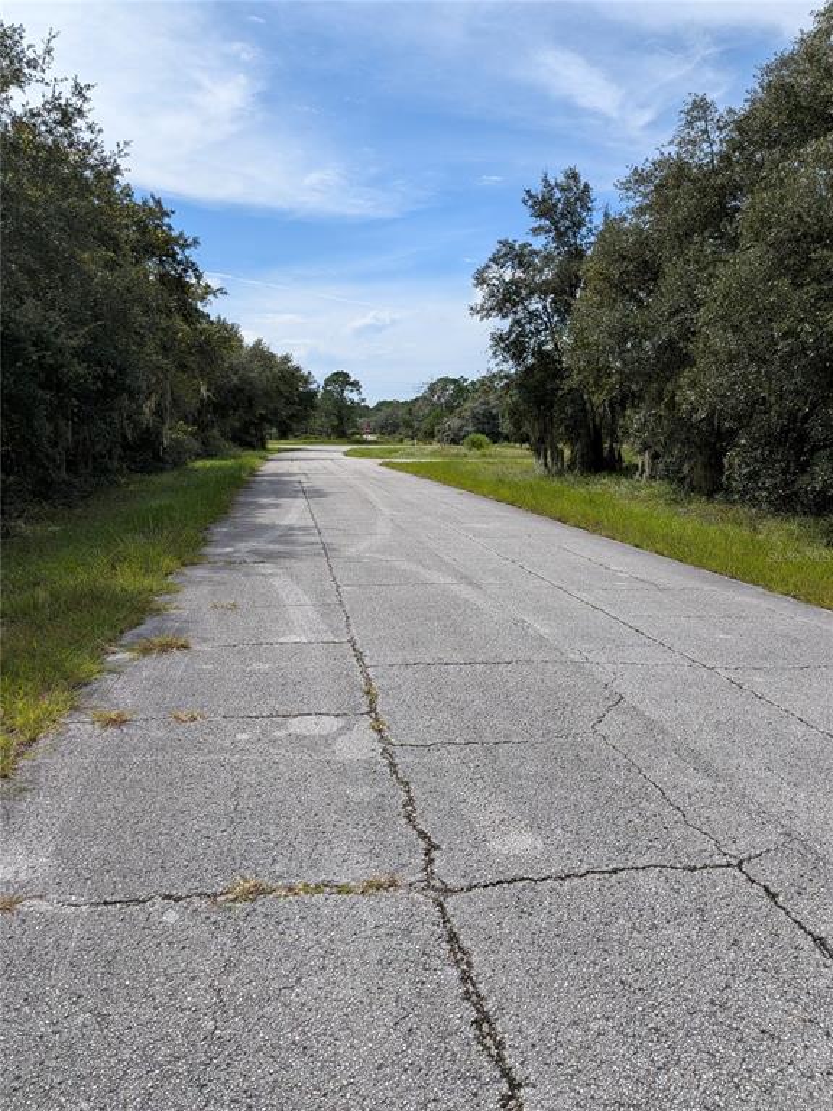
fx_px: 770
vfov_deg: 71.6
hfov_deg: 56.8
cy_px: 556
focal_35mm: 24
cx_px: 416
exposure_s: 1/2193
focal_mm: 4.53
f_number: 1.7
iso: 28
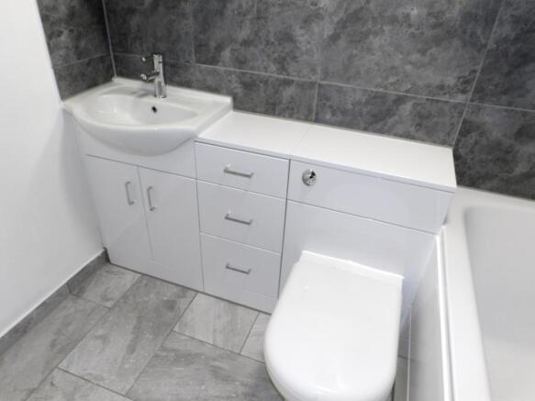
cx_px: 268
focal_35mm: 24
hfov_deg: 71.6
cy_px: 200
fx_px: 371
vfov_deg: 56.8
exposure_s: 1/15
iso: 200
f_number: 4.1
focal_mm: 4.3
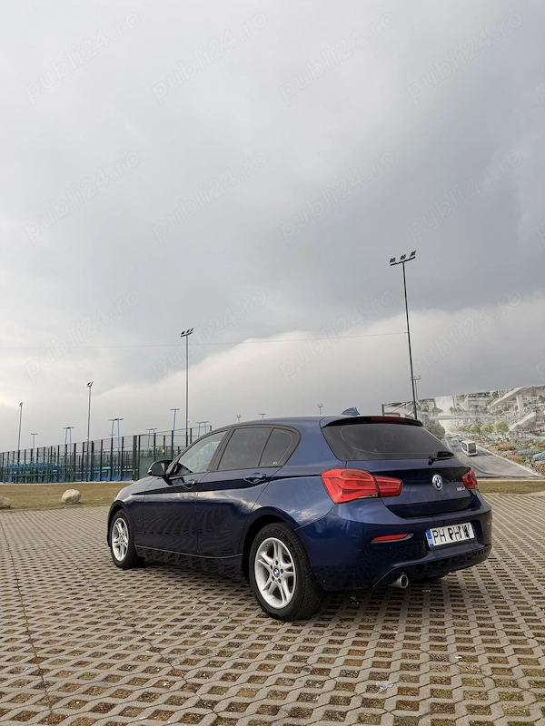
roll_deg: +2.0
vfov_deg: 71.6
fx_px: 504
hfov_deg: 56.8
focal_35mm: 24
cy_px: 363
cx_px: 272
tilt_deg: +11.0
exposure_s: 1/1901
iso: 80
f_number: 1.78
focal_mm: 6.76
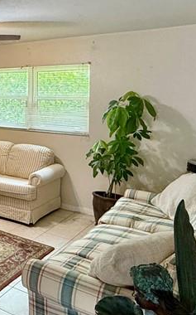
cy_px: 92
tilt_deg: +1.8
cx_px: -39
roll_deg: -1.0
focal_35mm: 40
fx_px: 342
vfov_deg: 48.0
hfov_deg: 28.0
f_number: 2.2
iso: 320
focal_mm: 2.22
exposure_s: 1/120
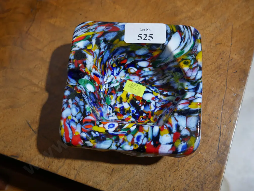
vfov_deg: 36.0
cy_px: 96
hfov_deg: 46.8
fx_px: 294
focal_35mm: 40
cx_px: 127
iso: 500
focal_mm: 20
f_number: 4.5
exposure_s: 1/60
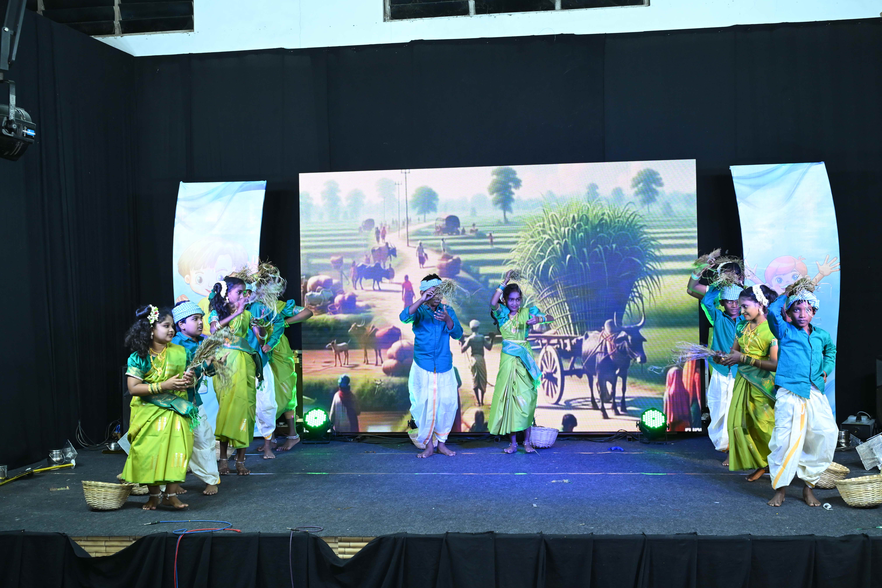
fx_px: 955
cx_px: 441
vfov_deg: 34.2
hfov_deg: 49.6
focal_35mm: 39
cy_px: 294
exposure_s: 1/160
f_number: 9
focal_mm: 39
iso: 2500
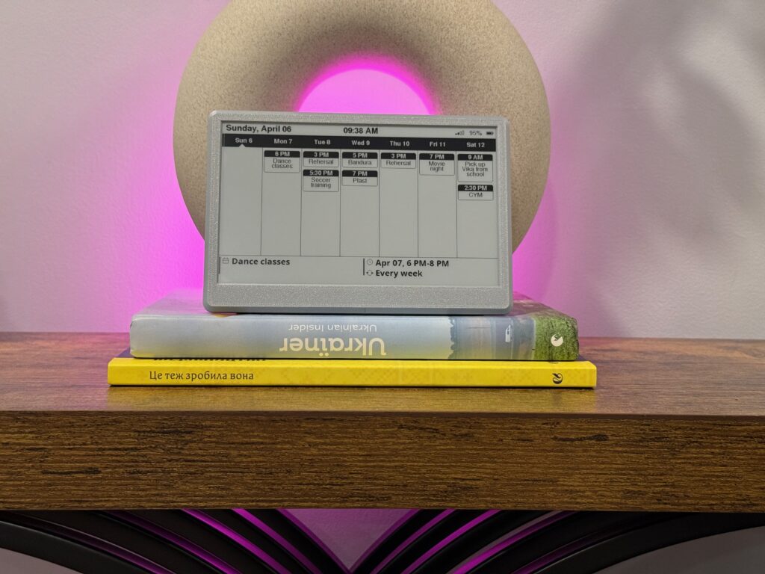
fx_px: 1061
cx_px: 382
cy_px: 287
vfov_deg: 30.3
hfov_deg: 39.7
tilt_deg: -2.4
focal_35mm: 48
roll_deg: -0.2
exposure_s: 1/60
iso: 250
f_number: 1.78
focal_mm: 6.76
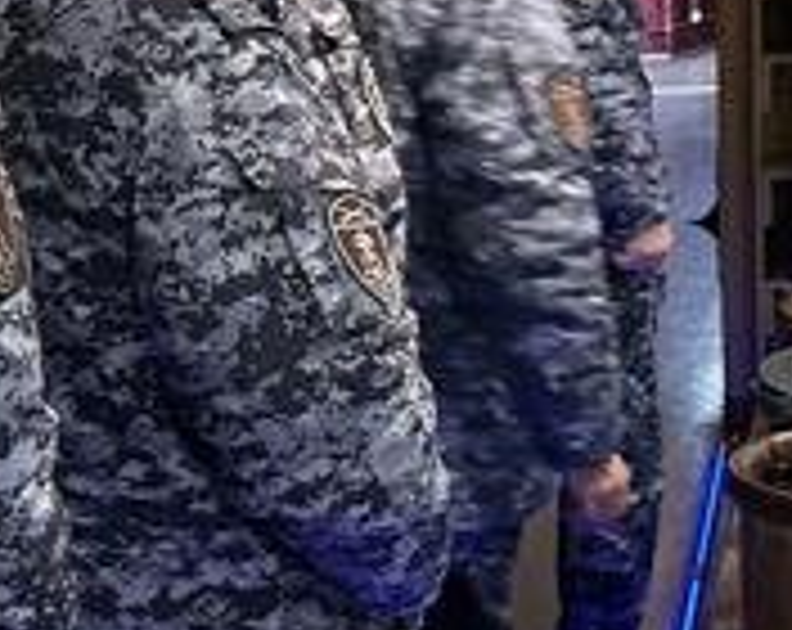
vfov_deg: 17.2
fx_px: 2082
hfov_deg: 21.2
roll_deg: +4.2
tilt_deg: -9.7
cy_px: 194
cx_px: 110
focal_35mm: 89
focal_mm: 6.86
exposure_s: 1/33
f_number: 1.78
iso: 1000
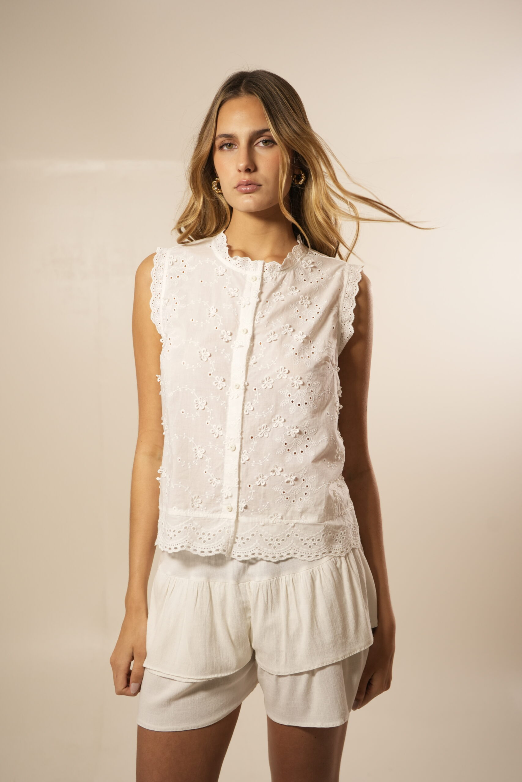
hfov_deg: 27.0
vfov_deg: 39.6
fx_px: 1087
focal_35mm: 50
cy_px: 391
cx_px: 261
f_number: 4
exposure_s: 1/125
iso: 1000
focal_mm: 50
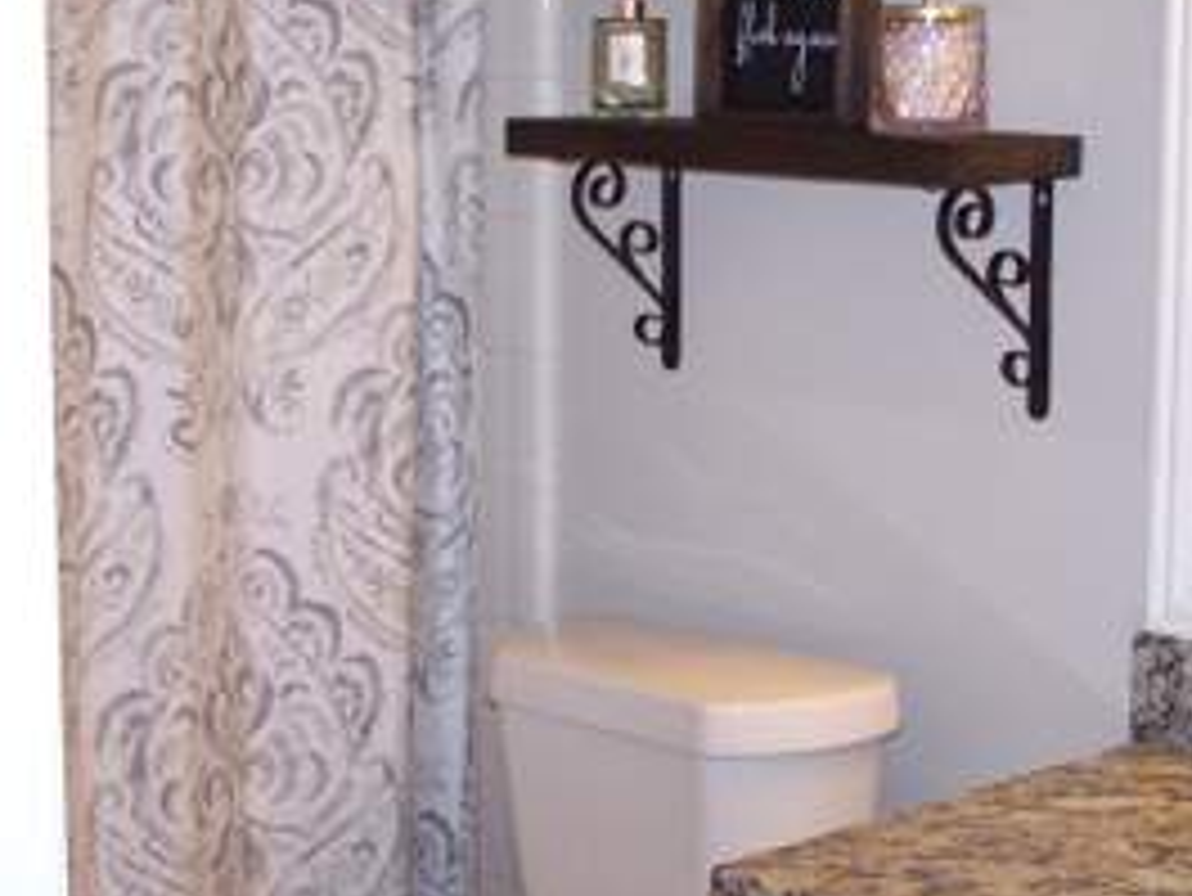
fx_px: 2997
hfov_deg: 22.4
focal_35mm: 87
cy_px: 315
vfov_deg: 17.0
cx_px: 778
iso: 140
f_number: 3
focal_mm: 8
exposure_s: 1/60
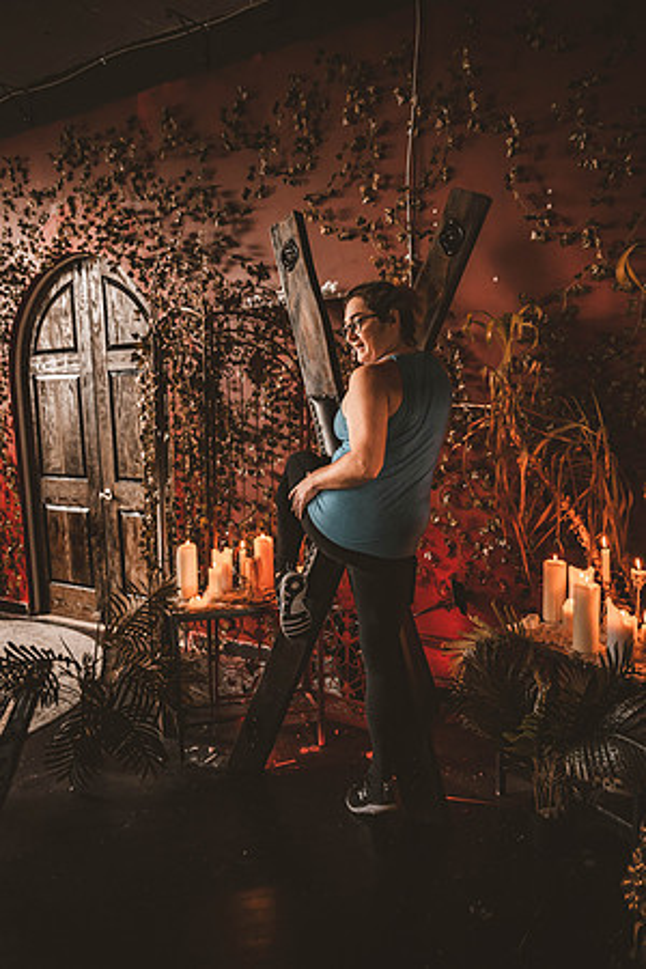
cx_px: 323
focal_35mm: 28
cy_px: 484
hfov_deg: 46.4
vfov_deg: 65.5
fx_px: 754
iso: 800
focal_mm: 28
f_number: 2.8
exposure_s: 1/200
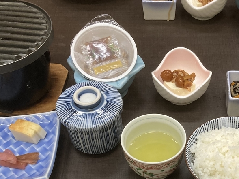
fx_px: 394
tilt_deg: -53.8
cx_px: 177
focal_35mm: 57
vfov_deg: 24.7
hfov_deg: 33.2
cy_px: 170
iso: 200
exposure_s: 1/50
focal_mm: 3.99
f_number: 1.8
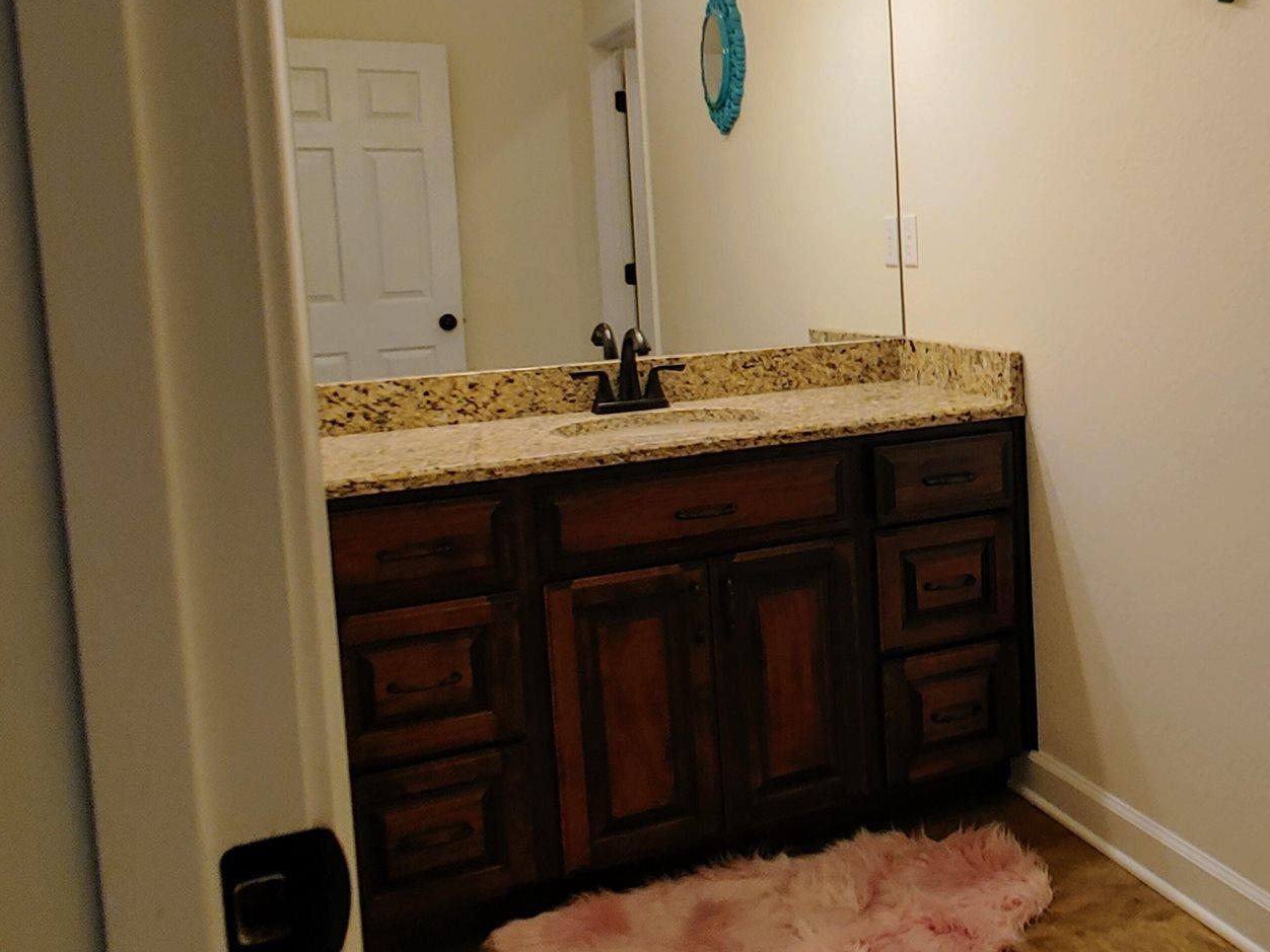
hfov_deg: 48.7
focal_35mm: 36
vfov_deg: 39.2
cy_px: 319
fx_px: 1321
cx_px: 997
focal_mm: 1.78
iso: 100
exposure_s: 1/30
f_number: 1.9
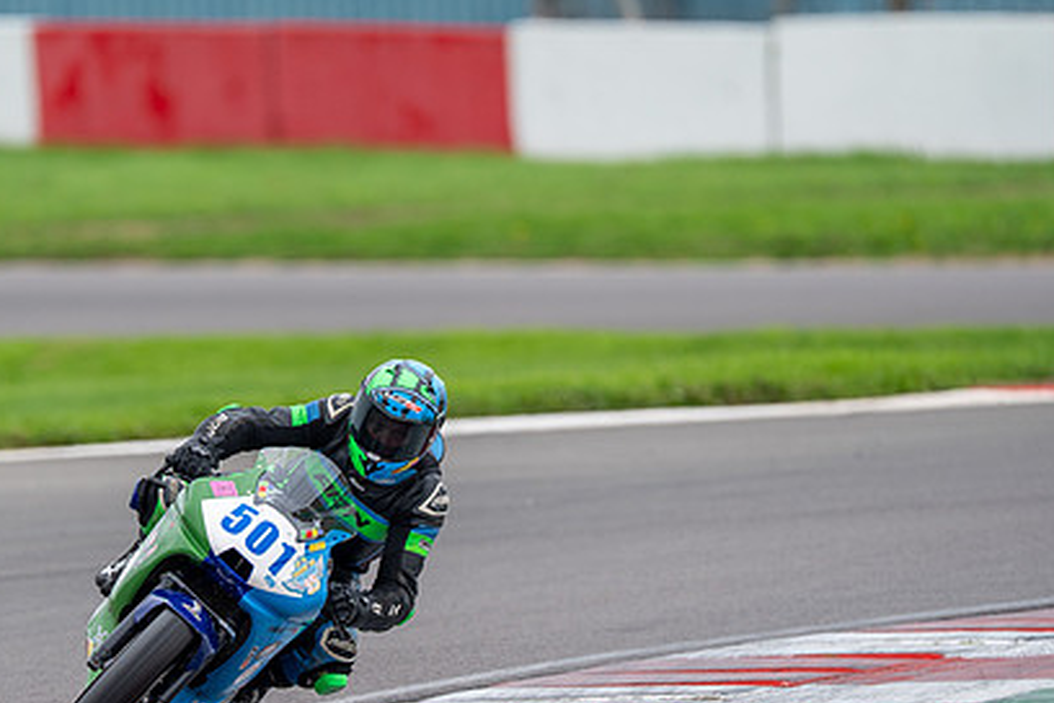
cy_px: 431
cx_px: 362
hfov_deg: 2.4
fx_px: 24972
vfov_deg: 1.6
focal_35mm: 853
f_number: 4.5
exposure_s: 1/400
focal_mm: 600
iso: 320
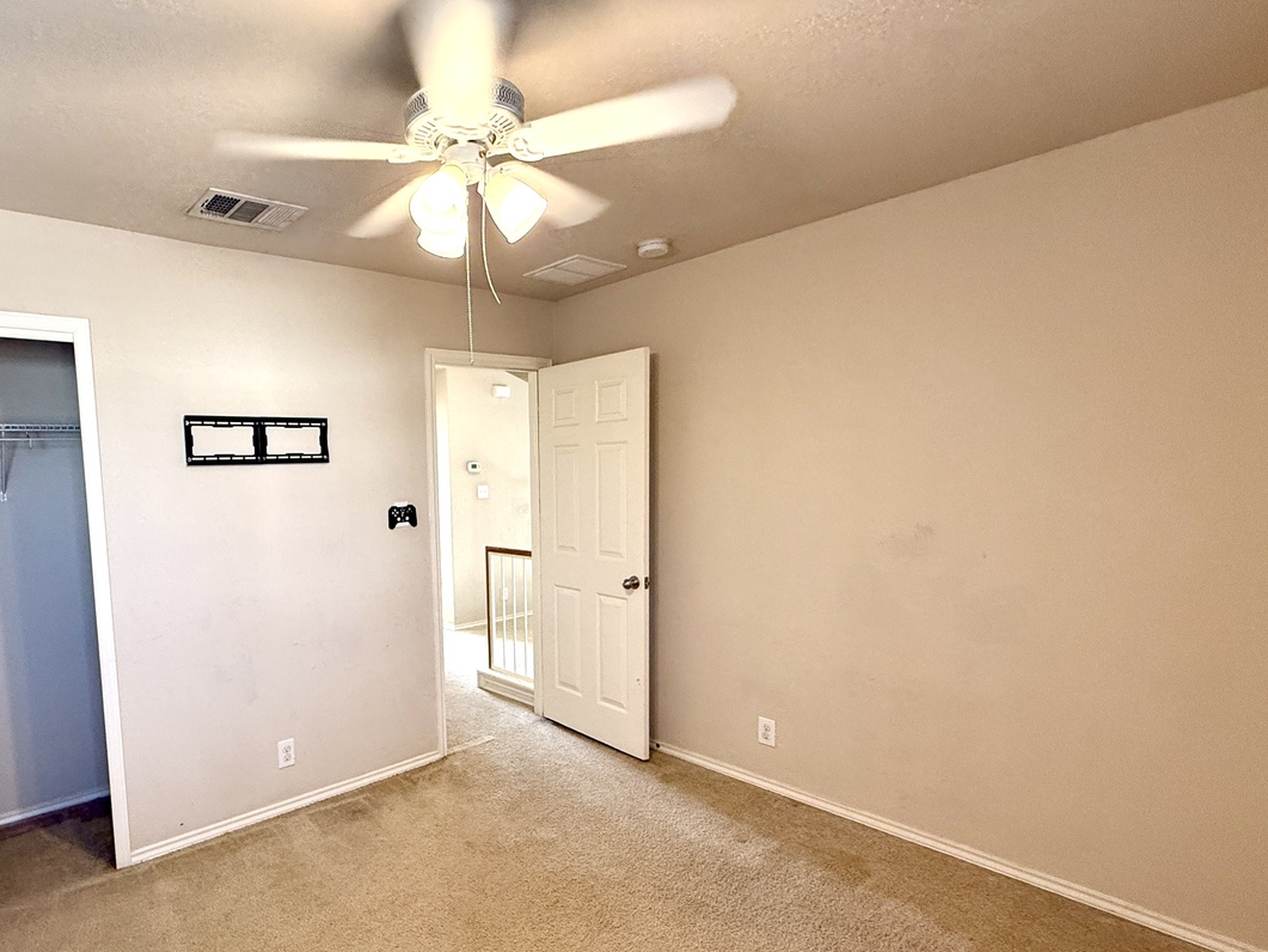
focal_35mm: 19
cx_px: 434
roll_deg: +1.9
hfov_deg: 82.1
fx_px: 696
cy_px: 537
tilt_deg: -5.5
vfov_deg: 68.4
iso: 320
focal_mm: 2.22
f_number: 2.2
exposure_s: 1/120
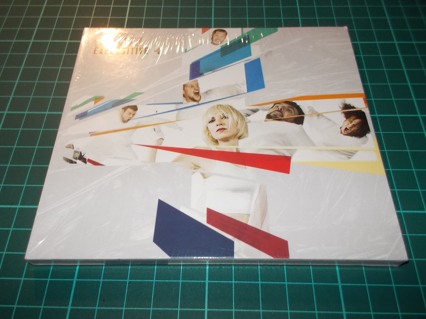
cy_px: 160
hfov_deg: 61.7
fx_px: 357
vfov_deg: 48.2
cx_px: 213
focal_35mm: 29
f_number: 3.3
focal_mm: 4.1
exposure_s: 1/30
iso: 200
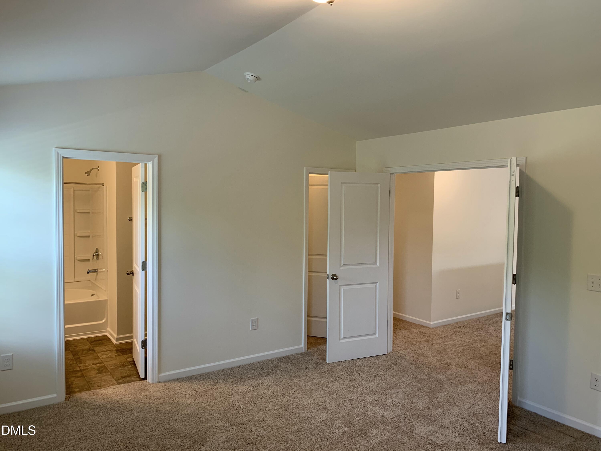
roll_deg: -1.5
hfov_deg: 67.3
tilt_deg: +0.1
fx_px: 451
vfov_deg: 53.1
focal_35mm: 26
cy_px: 226
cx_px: 300
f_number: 1.8
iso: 80
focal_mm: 4.25
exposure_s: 1/60
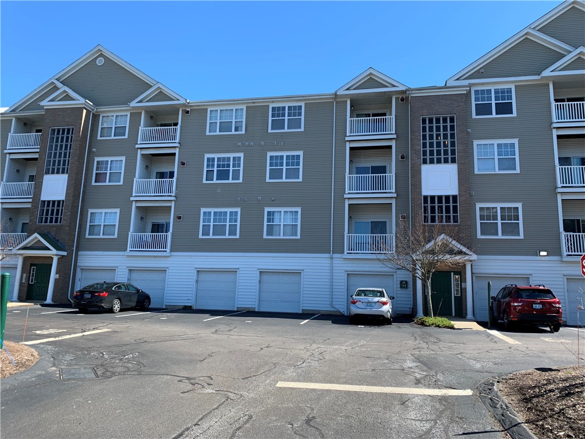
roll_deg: -3.5
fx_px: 439
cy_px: 220
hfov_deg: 67.3
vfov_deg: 53.1
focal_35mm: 26
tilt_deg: +10.5
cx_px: 292
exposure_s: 1/835
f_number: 1.8
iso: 25
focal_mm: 4.25
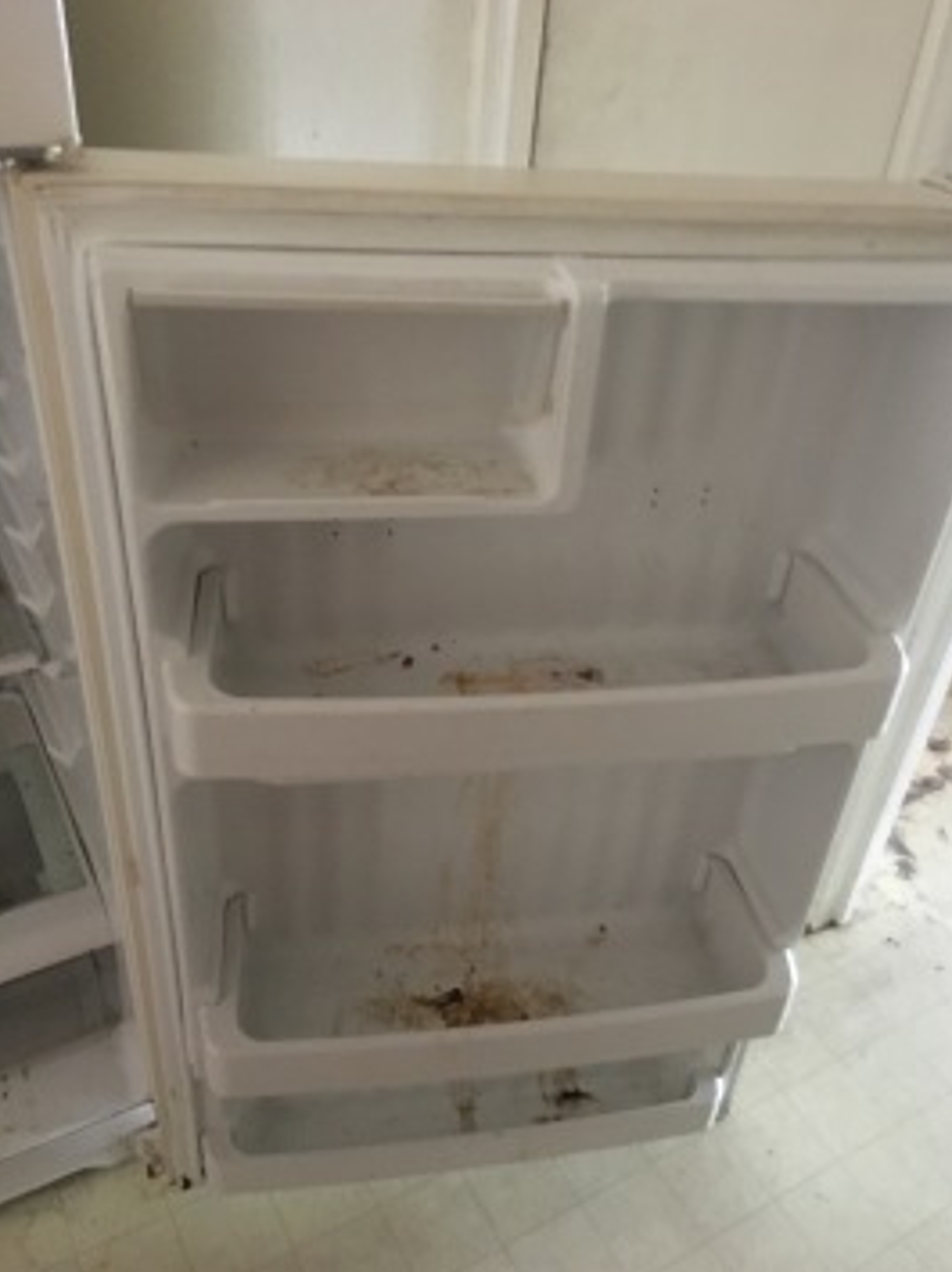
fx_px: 1101
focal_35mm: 30
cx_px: 489
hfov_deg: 46.7
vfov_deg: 60.0
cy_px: 629
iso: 320
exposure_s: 1/15
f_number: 2.2
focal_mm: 4.15
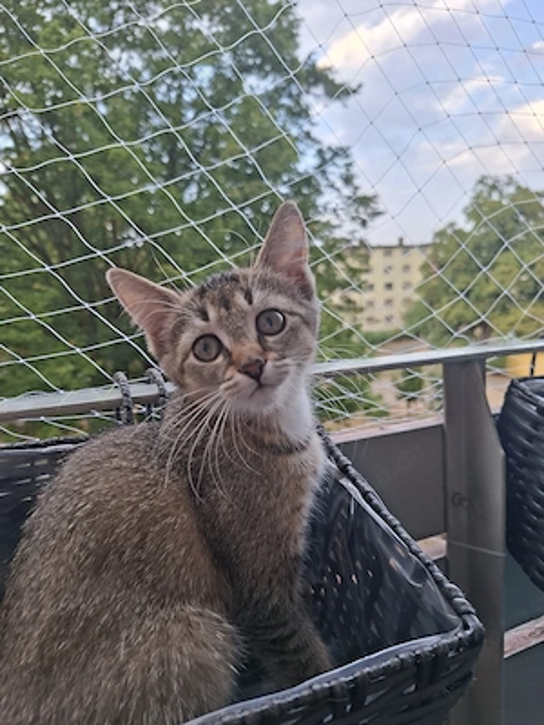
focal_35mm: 23
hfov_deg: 58.9
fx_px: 482
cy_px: 362
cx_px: 272
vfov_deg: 73.9
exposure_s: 1/141
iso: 50
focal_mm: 5.54
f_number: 1.8
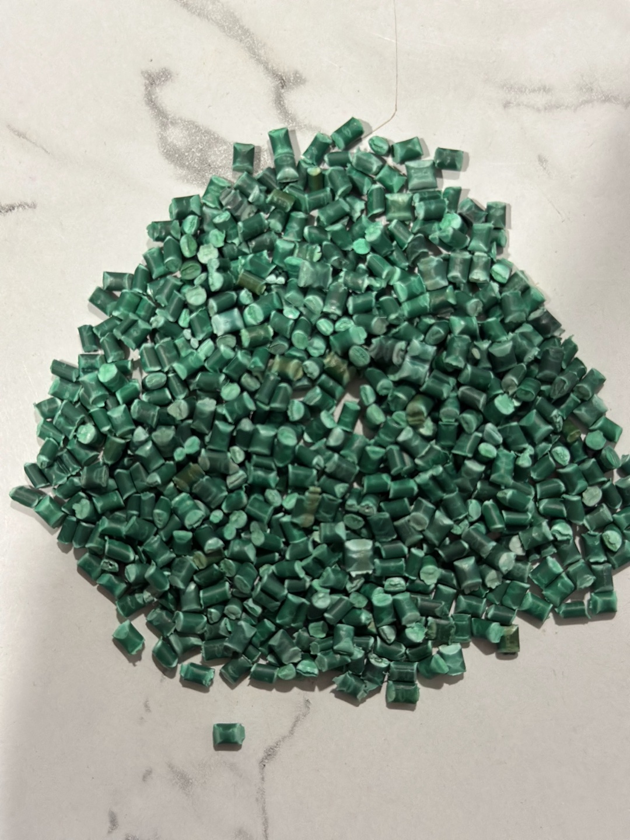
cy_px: 420
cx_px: 315
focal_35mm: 48
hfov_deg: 30.3
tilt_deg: -88.6
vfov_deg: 39.7
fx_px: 1165
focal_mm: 6.86
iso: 250
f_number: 1.78
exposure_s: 1/50
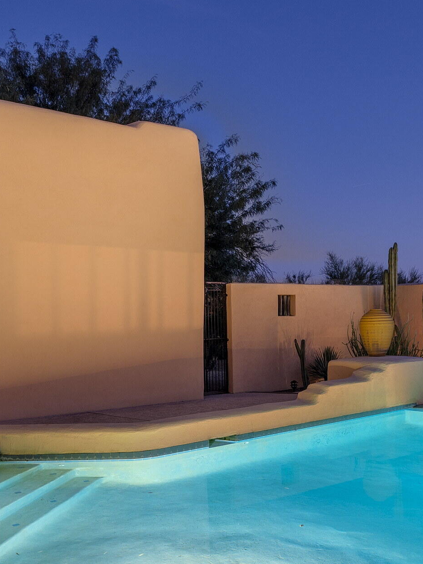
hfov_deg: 33.9
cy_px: 307
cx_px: 352
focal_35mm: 41
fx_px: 668
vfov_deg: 45.7
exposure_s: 10
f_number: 9
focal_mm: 19
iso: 100
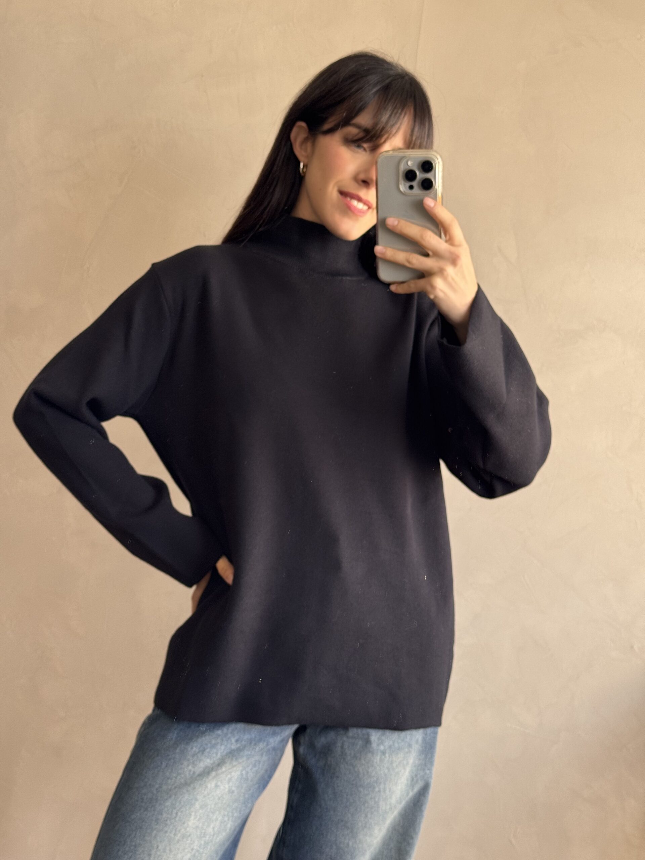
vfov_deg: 39.7
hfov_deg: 30.3
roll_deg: -6.1
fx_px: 1193
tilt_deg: -17.5
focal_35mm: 48
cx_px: 322
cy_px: 430
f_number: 1.78
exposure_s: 1/67
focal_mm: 6.76
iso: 100
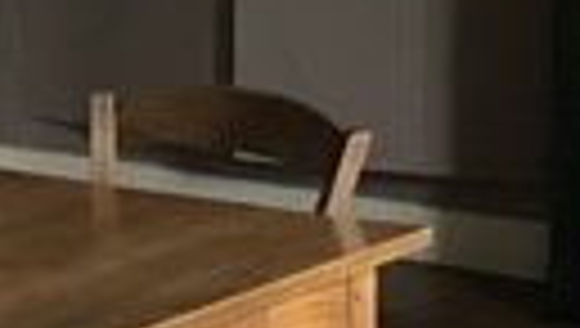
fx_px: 2911
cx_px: 67
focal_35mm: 189
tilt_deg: -10.0
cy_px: 67
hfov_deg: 11.3
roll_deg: +0.4
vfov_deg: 6.4
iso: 100
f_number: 1.8
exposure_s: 1/13
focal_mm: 3.99
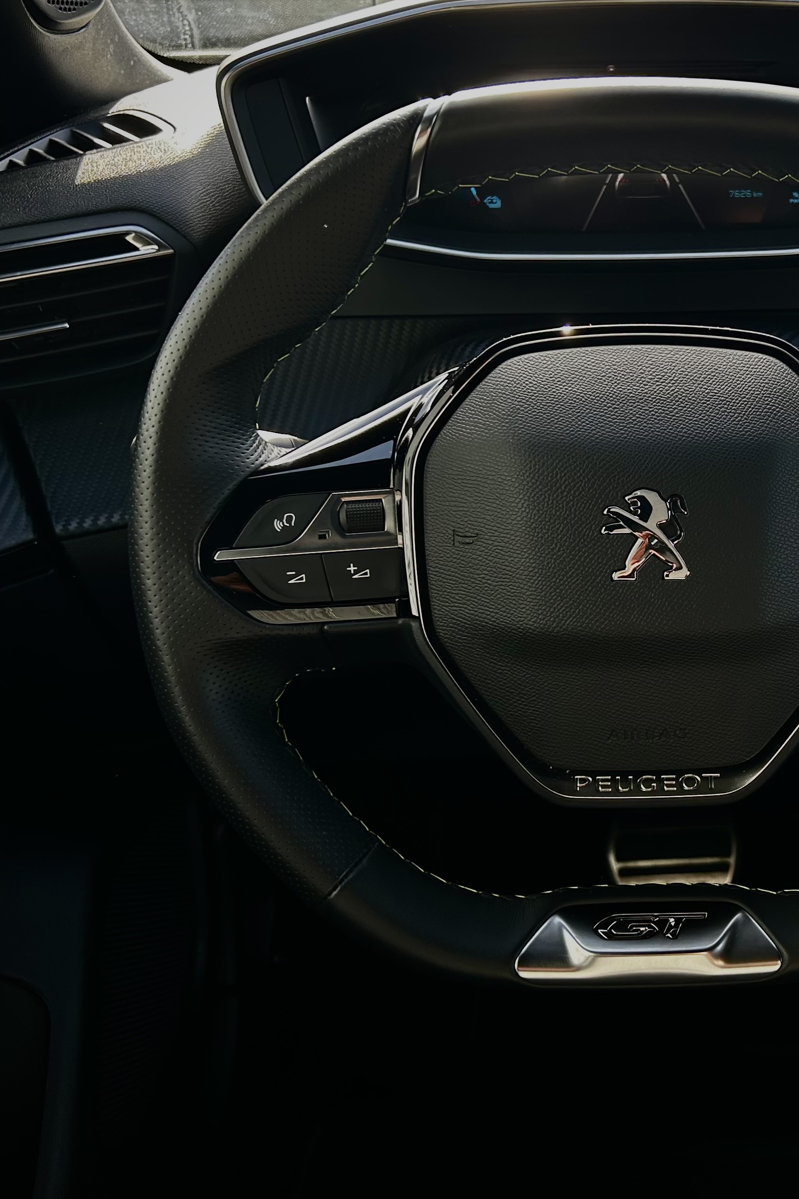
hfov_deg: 29.9
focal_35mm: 43
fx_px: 1432
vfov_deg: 45.4
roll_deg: -1.1
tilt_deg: -24.6
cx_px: 716
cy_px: 552
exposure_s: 1/215
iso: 50
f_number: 1.5
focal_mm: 5.7
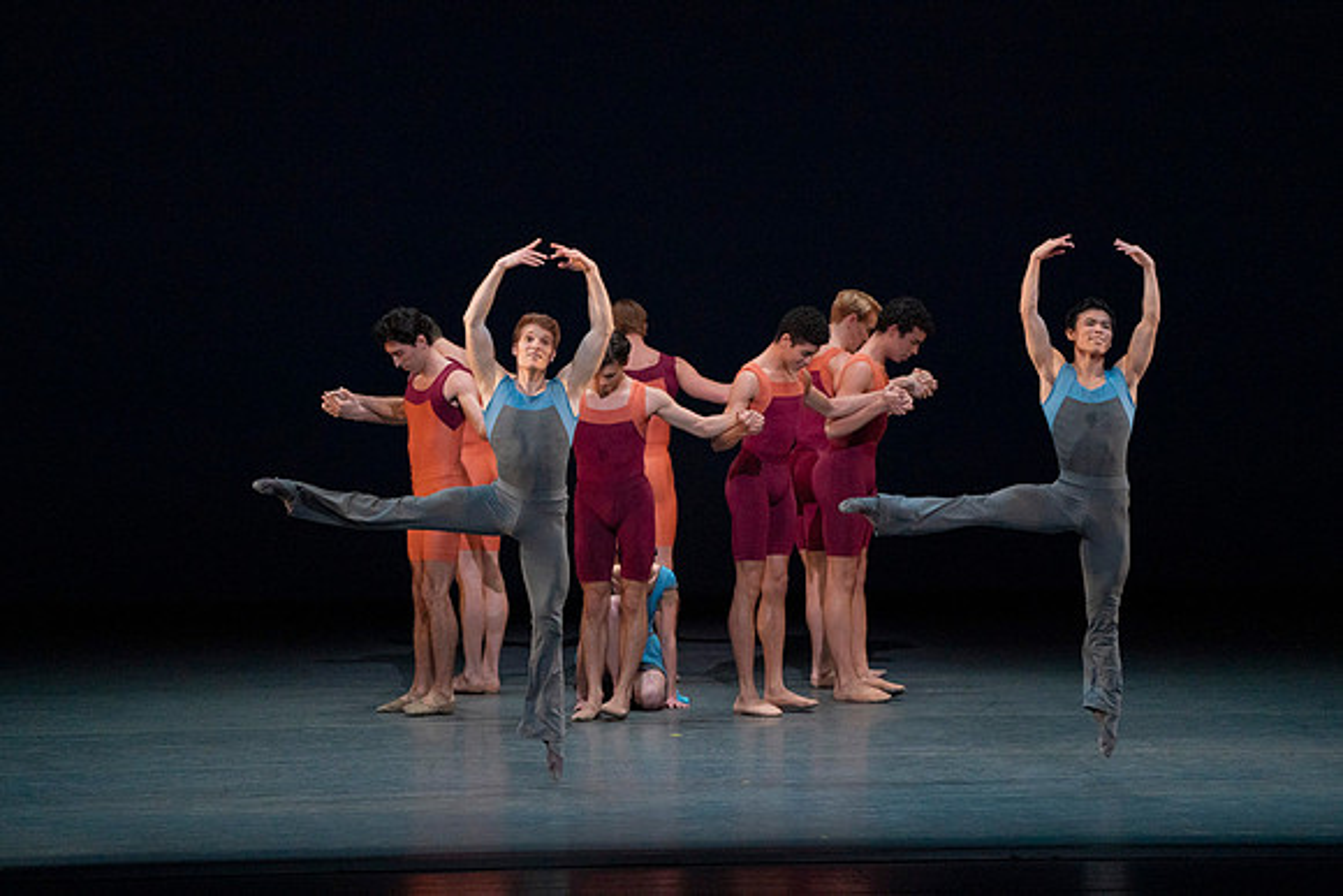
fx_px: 9328
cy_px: 448
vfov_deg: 5.5
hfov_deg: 8.2
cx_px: 672
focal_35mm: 250
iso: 6400
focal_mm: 250
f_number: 5.6
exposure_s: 1/400
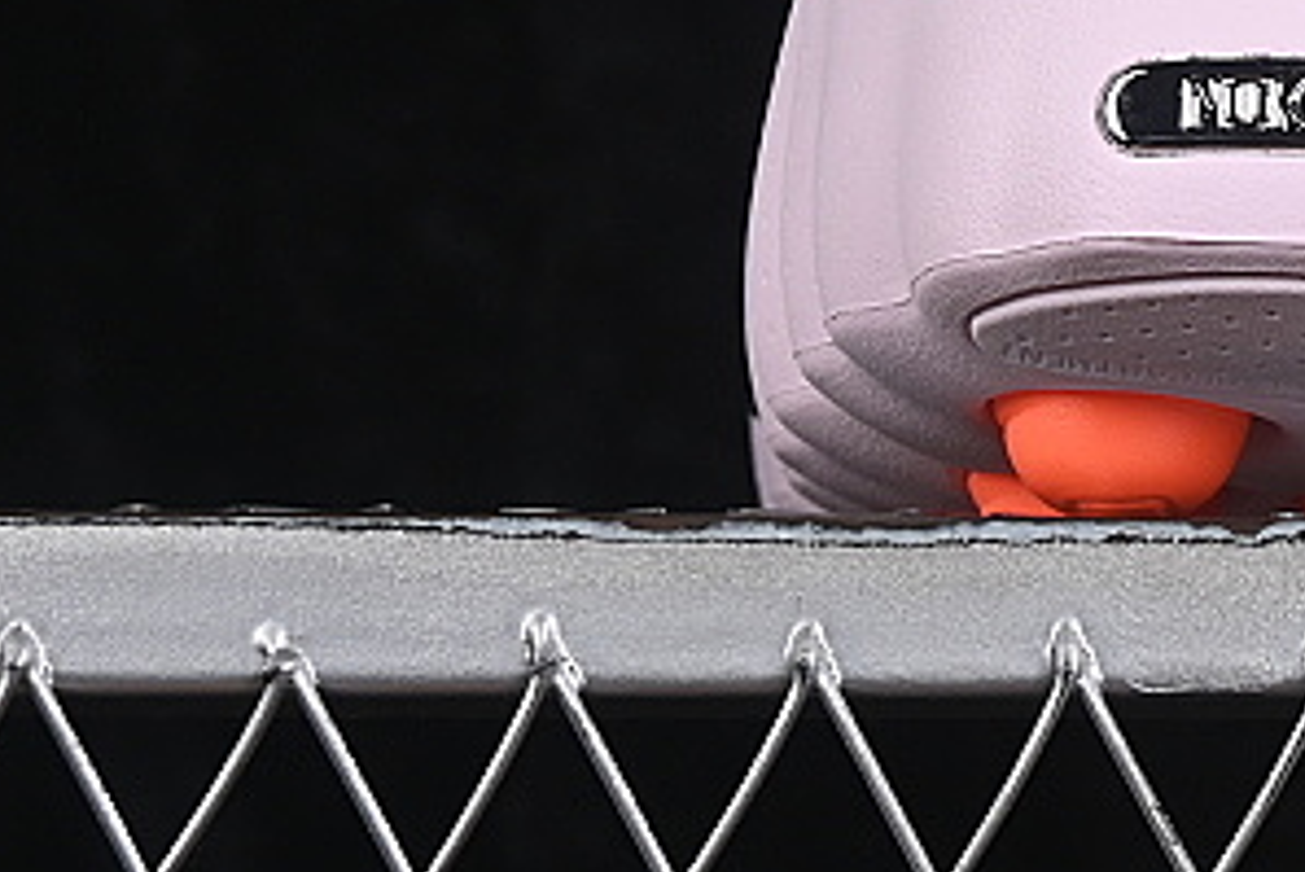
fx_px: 9864
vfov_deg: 5.0
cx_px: 1883
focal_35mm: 272
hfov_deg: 7.5
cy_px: -451
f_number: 8
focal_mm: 50
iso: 160
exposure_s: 1/80
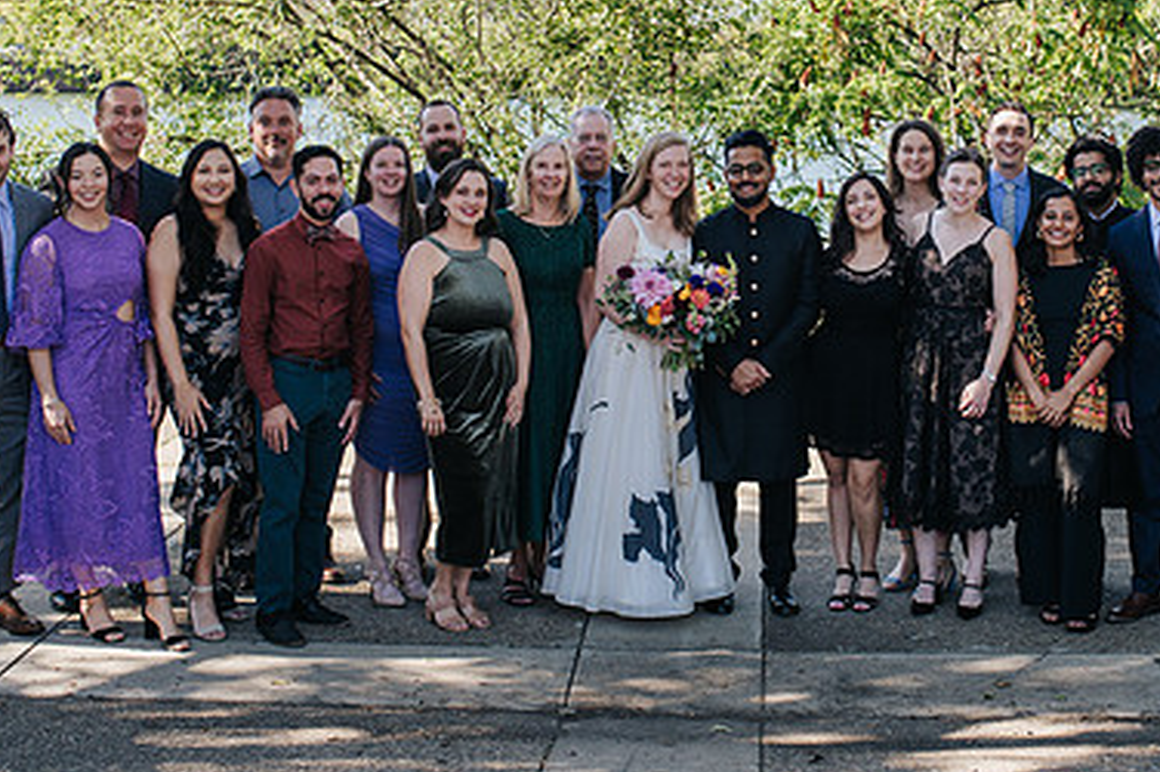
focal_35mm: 64
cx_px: 743
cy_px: 185
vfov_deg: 21.0
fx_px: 2060
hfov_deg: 31.3
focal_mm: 35
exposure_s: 1/500
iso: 200
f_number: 3.5
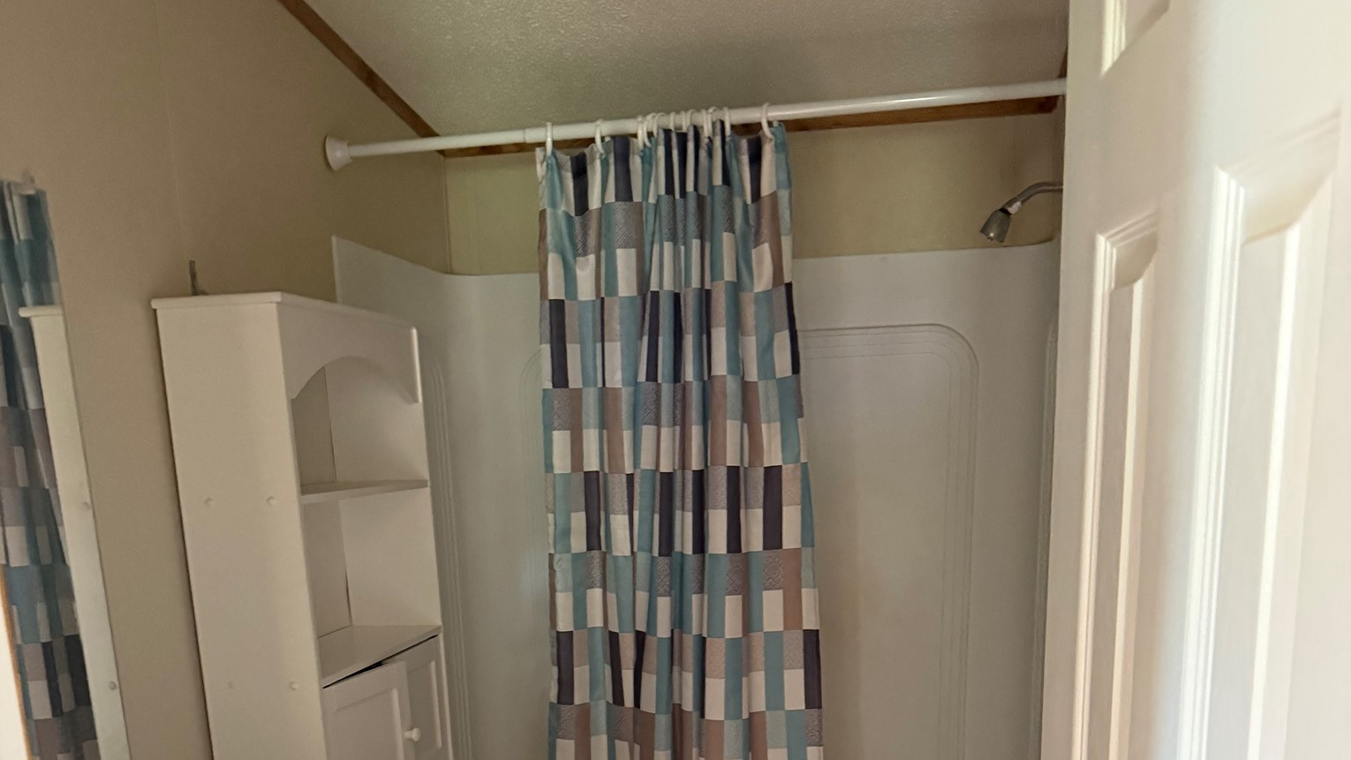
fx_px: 1254
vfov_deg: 31.1
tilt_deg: -14.4
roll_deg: +2.5
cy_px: 771
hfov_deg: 56.6
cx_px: 676
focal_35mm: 35
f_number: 1.78
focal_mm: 6.76
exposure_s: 1/40
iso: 1000
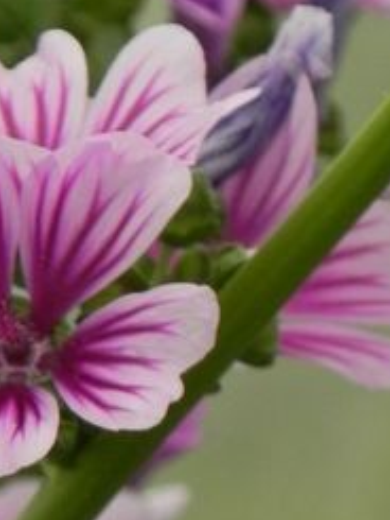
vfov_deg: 1.8
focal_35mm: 1101
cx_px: -127
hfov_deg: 1.4
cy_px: 155
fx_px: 16525
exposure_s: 1/250
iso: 160
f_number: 5
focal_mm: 59.9
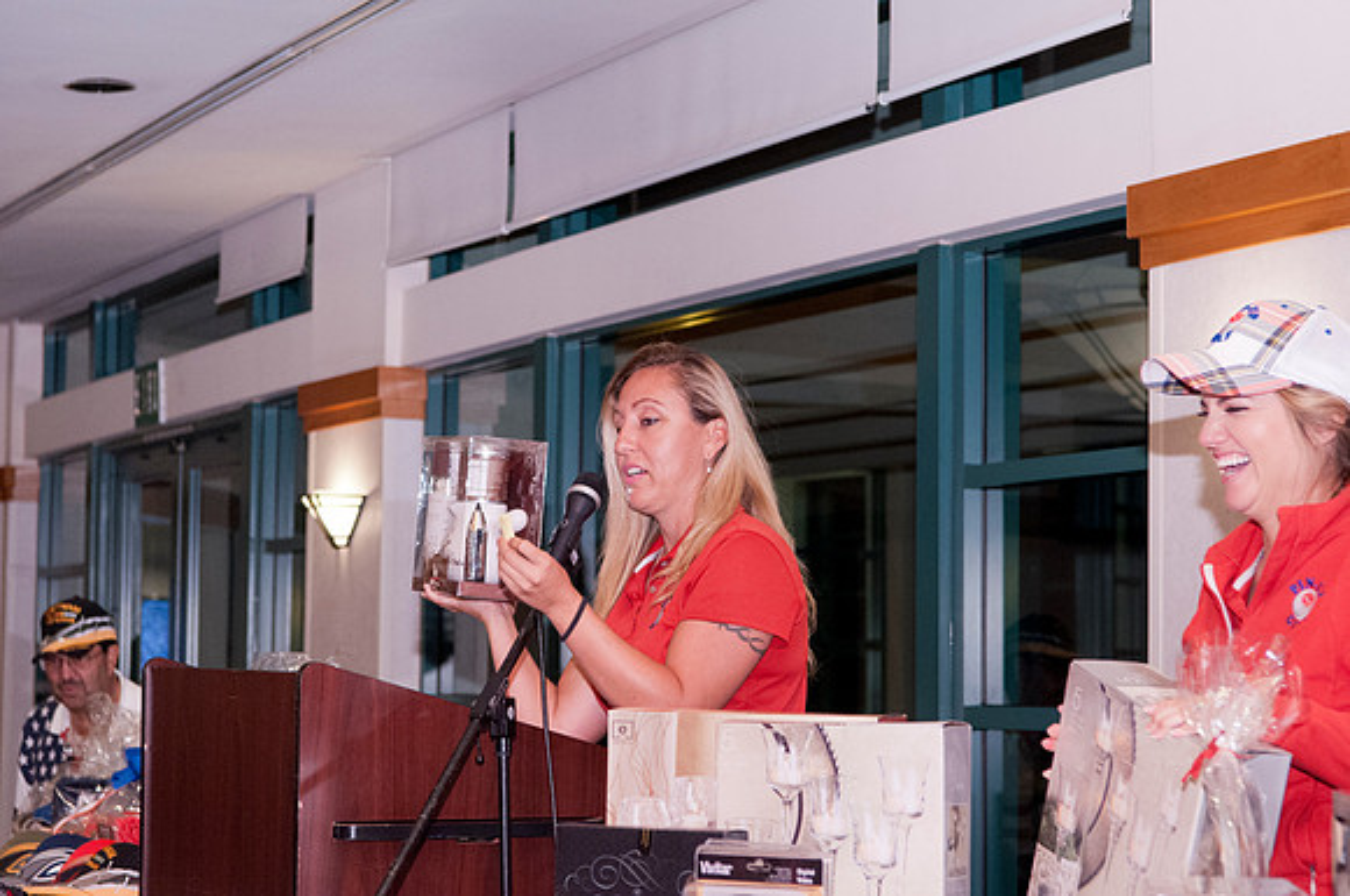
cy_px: 448
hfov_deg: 24.6
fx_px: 3089
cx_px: 675
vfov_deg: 16.5
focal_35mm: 82
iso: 1250
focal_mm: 55
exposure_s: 1/100
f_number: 4.5
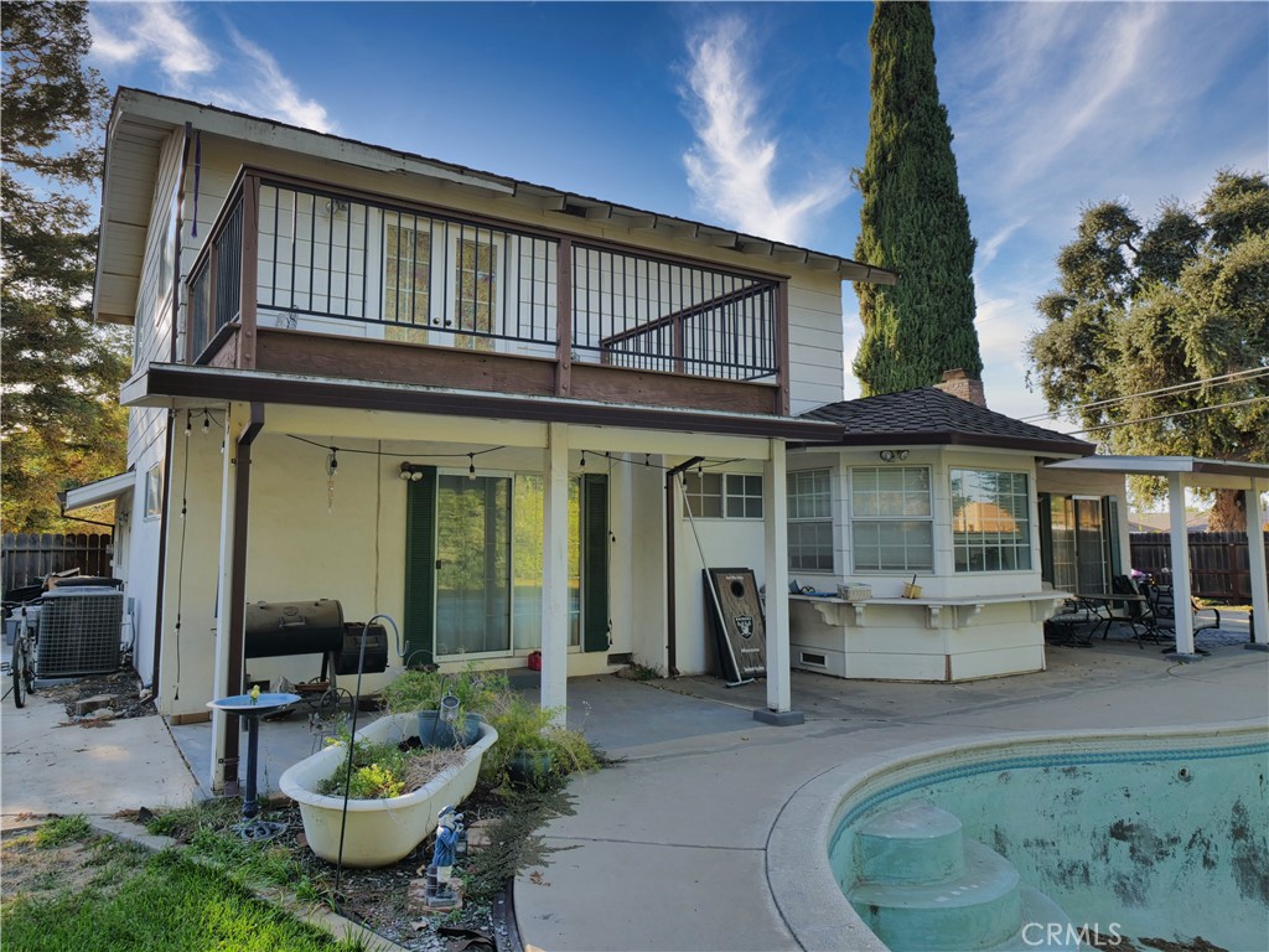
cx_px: 634
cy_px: 476
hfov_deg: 71.6
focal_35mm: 24
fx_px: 880
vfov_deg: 56.8
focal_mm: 12
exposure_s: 1/125
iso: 100
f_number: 5
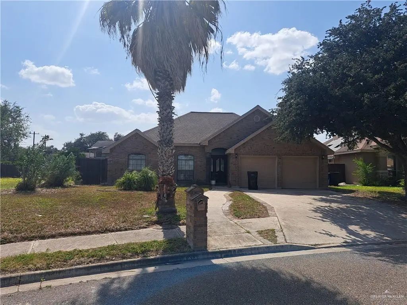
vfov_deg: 56.8
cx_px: 204
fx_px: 282
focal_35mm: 24
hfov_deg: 71.6
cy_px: 152
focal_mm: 5.23
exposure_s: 1/2421
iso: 50
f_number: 1.8
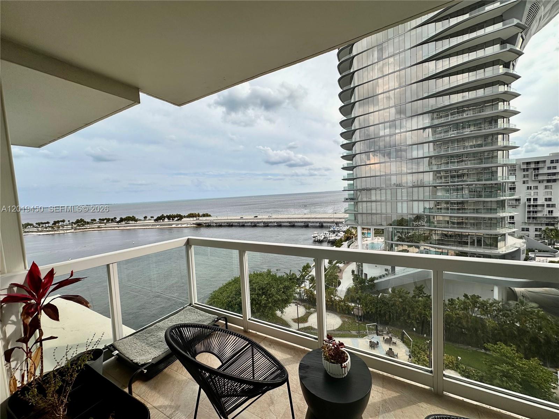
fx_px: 226
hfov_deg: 102.1
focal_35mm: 14
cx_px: 280
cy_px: 210
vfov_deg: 85.7
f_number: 2.2
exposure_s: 1/1855
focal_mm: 2.22
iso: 50
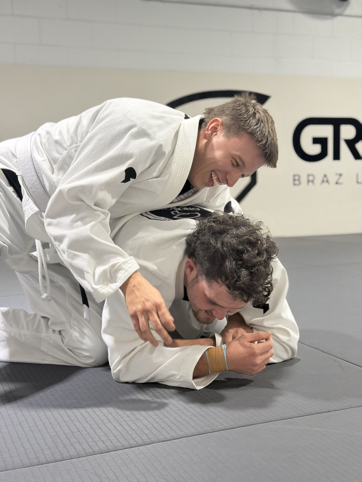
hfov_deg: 30.3
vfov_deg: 39.7
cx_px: 181
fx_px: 669
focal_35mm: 48
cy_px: 241
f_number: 1.78
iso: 100
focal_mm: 6.76
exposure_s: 1/121
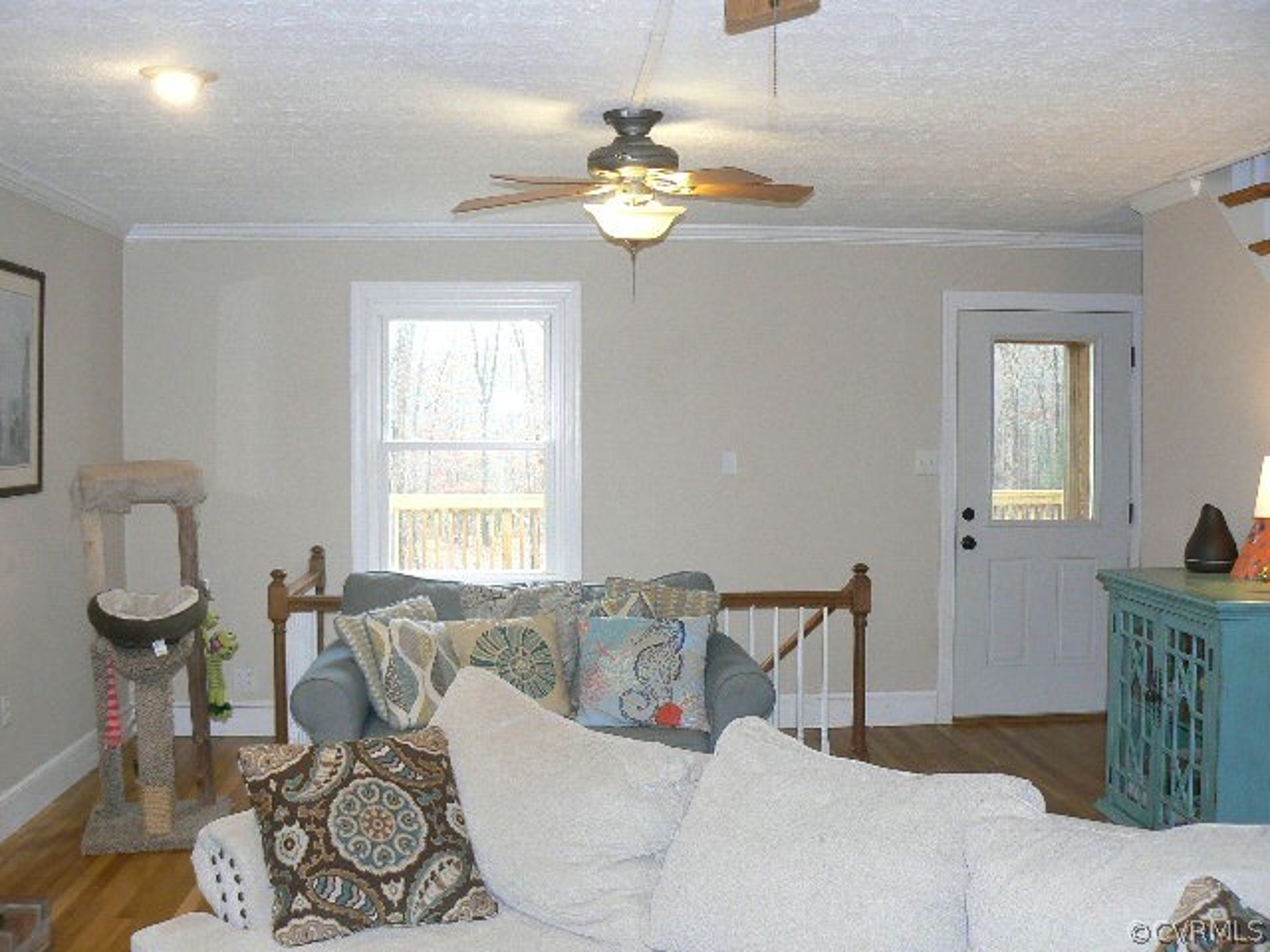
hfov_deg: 51.4
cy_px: 476
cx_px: 635
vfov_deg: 39.7
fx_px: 1321
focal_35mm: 36
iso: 160
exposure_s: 1/30
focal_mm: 6
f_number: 2.8
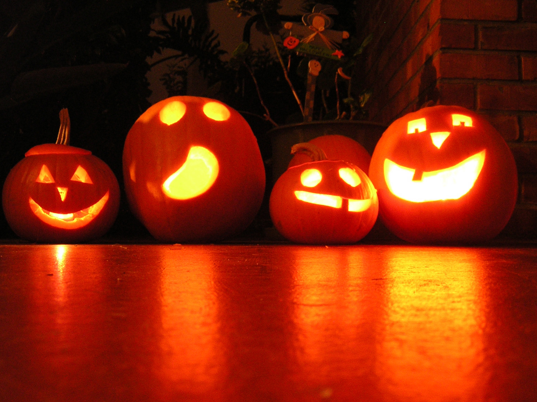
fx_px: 574
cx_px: 264
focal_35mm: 37
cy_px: 204
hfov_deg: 50.1
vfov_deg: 38.7
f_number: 2.6
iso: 400
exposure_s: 1.64
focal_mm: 4.7
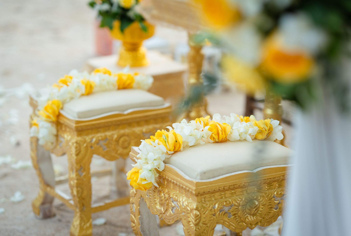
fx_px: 882
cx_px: 179
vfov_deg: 15.3
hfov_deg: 22.5
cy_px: 119
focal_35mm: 90
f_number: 1.8
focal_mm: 85
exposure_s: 1/320
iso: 200
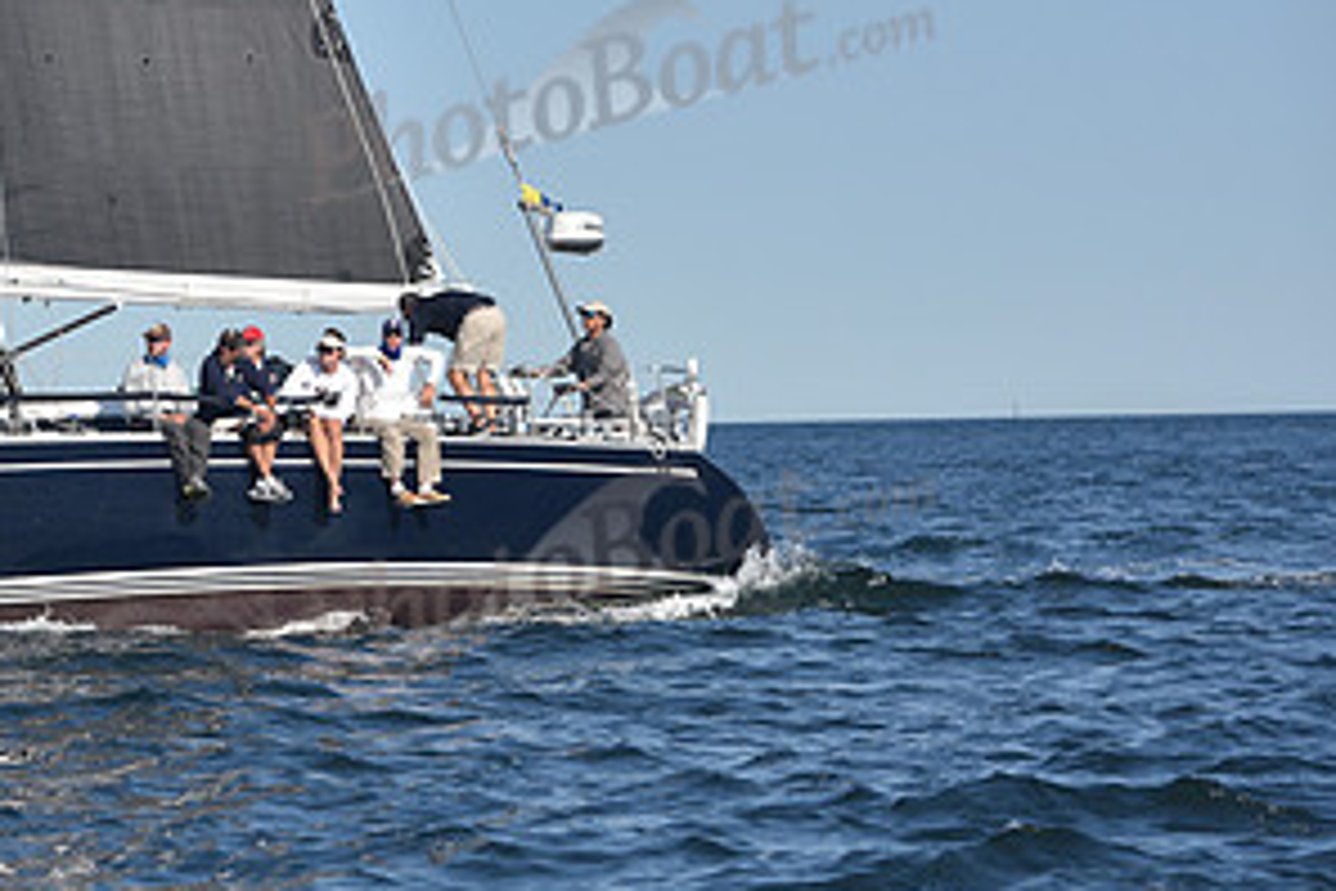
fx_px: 8127
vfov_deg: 6.3
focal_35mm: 219
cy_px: 385
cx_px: 72
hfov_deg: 9.3
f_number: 5
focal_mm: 112
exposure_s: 1/1250
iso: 250
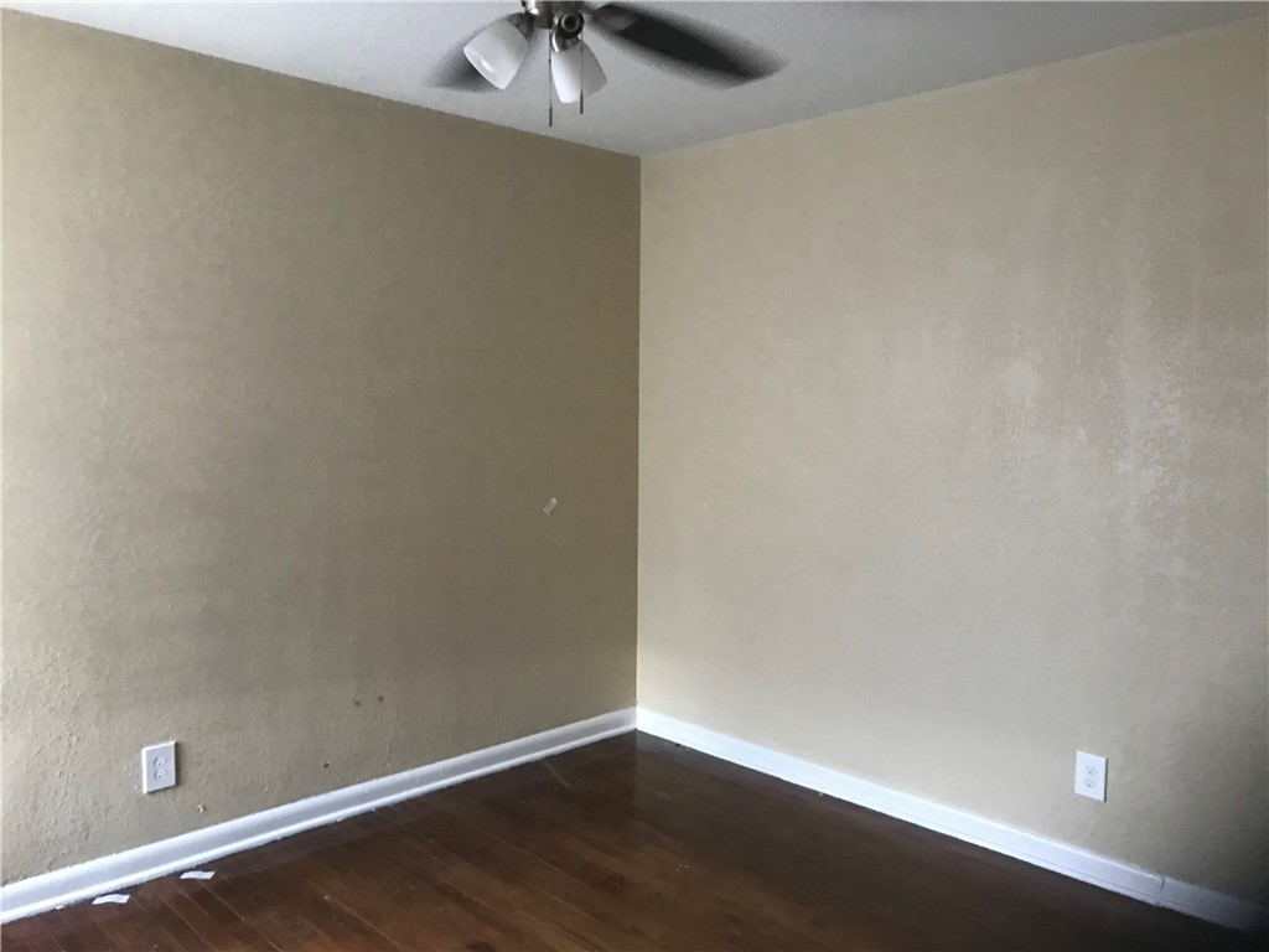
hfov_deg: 63.4
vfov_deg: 49.7
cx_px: 634
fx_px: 1026
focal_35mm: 28
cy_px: 476
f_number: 1.8
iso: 100
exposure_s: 1/15
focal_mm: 3.99
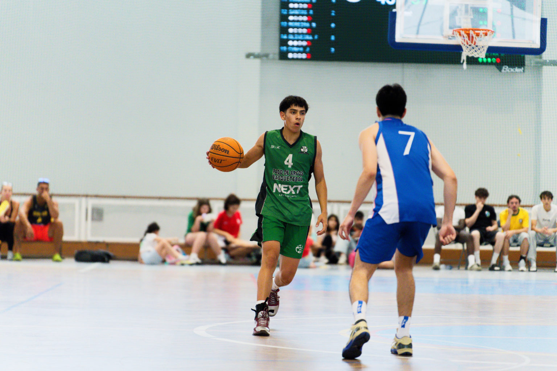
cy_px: 186
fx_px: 2321
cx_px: 278
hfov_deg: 13.7
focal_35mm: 150
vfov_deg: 9.1
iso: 3200
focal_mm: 150
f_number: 2.8
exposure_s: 1/2000
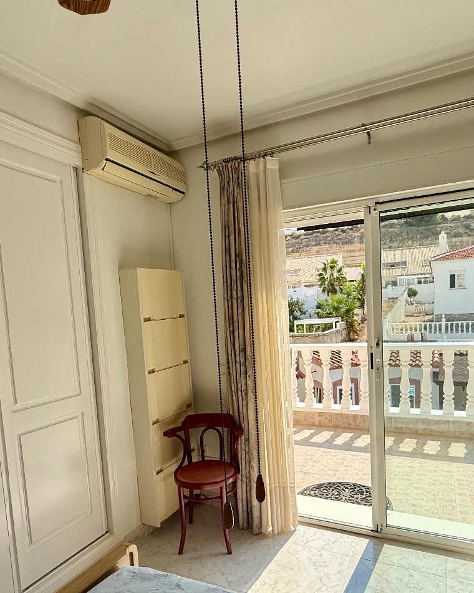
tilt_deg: -5.7
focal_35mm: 23
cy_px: 349
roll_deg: +3.2
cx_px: 254
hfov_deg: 60.8
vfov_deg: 72.0
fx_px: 404
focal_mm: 2.22
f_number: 2.2
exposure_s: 1/1745
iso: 50
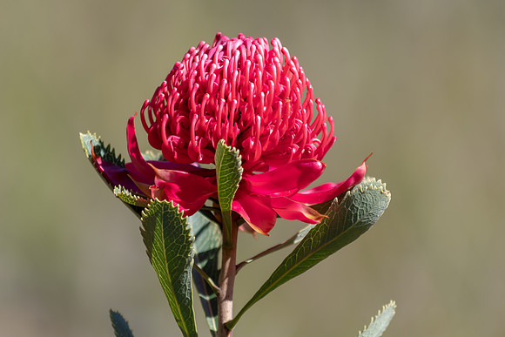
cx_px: 252
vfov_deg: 3.1
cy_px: 168
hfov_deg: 4.6
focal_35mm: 450
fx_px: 6314
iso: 200
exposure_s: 1/400
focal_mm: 300
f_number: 5.6
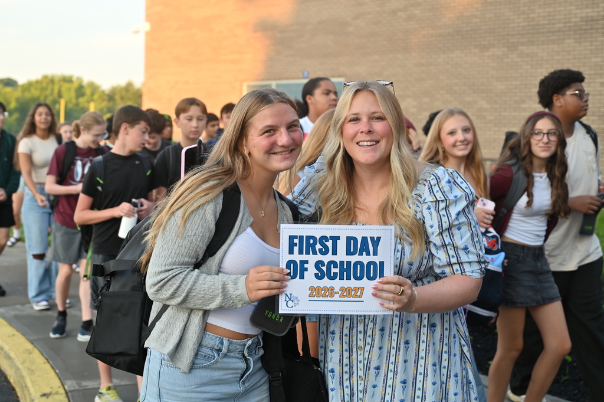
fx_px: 922
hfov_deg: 36.3
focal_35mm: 55
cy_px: 201
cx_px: 302
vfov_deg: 24.6
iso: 200
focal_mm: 55
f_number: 4
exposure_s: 1/250
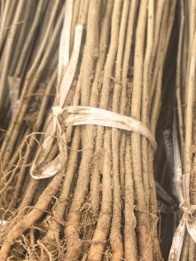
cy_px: 233
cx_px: 216
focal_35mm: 87
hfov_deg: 16.5
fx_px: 656
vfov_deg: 22.0
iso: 200
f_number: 2
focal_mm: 5.75
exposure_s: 1/1957
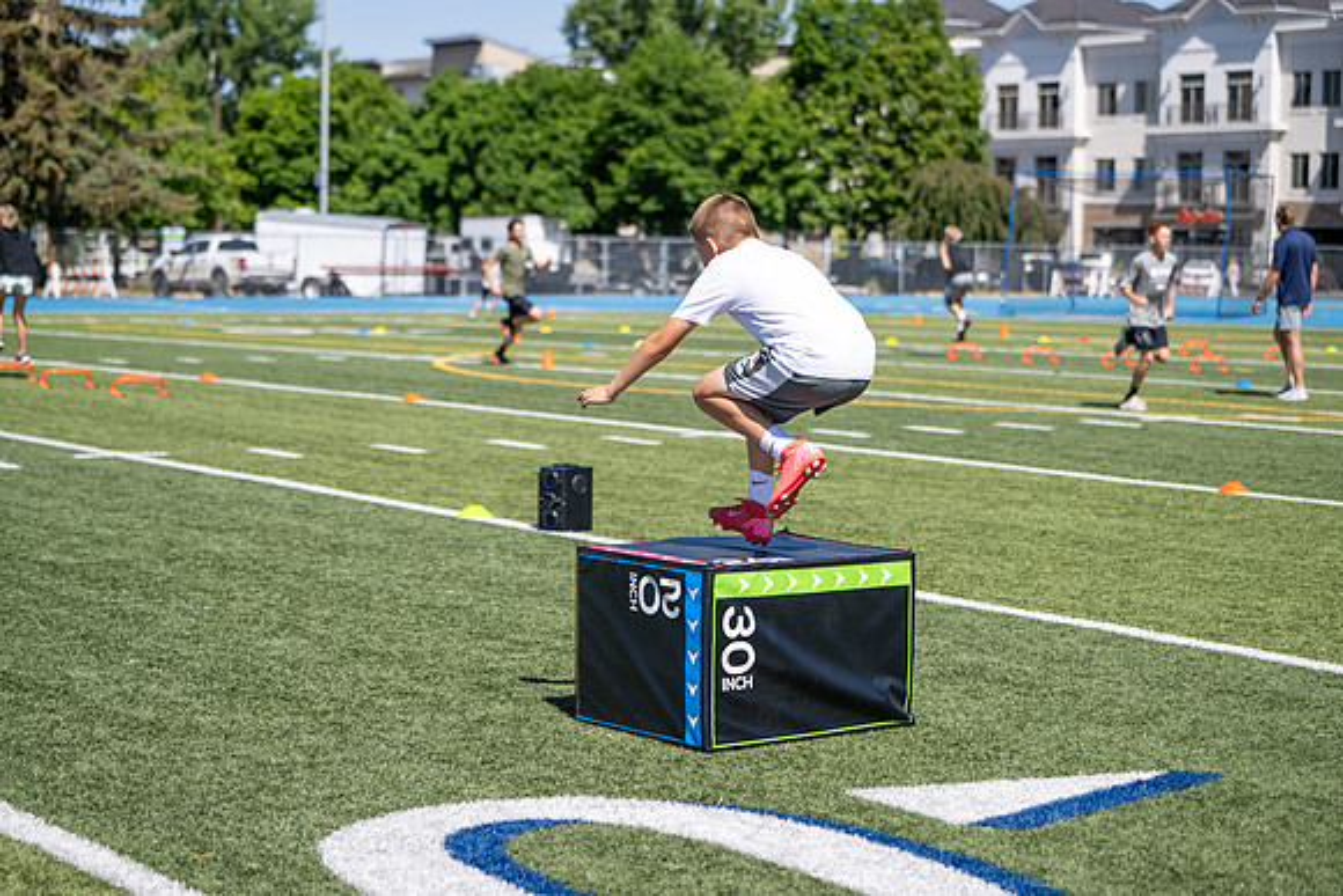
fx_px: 2645
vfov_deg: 19.2
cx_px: 678
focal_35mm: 71
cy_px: 445
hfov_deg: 28.5
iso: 50
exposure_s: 1/800
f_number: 3.2
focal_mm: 70
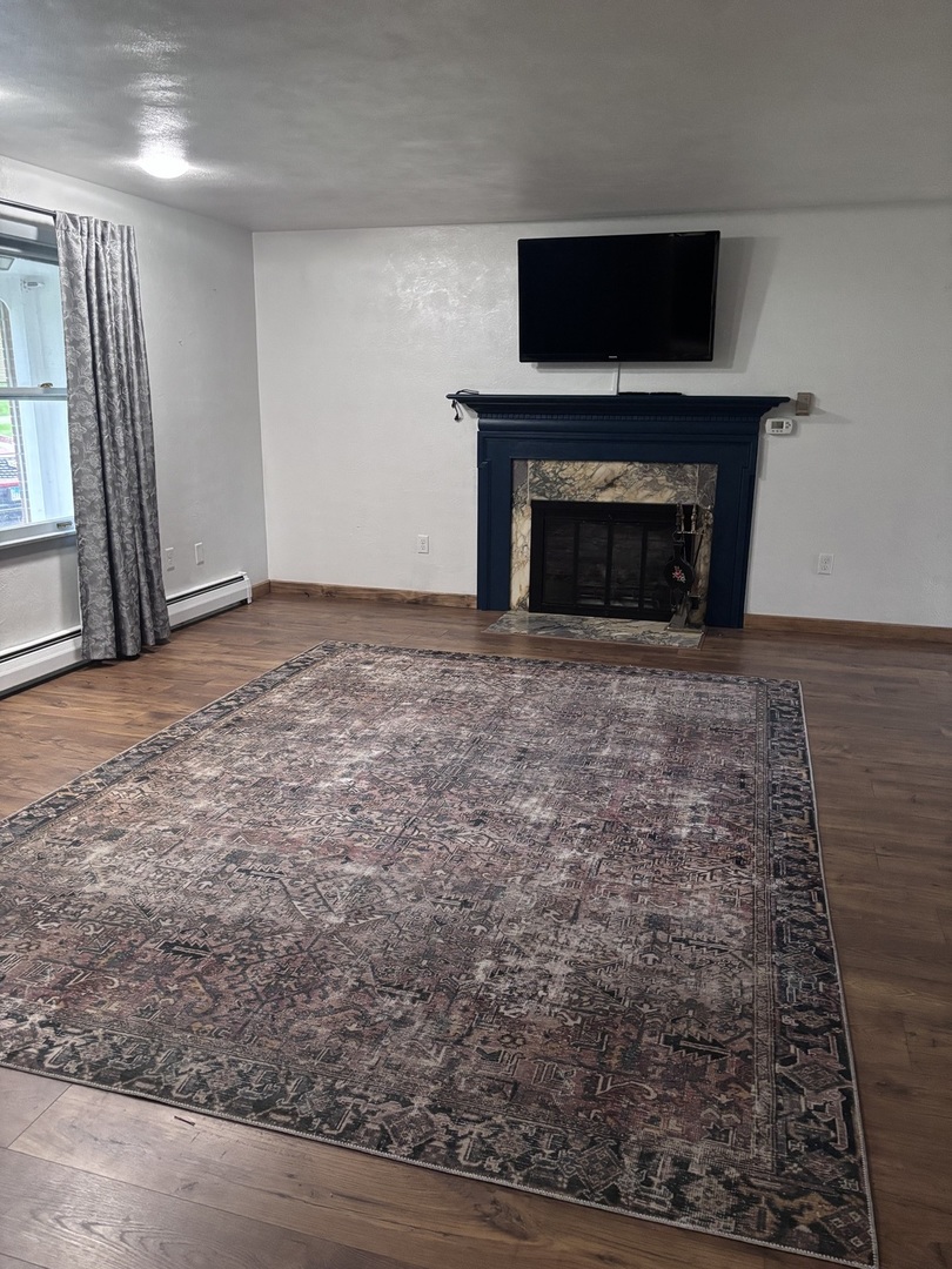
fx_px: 953
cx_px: 476
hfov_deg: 53.1
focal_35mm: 26
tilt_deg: -15.0
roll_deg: -1.5
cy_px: 634
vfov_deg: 67.3
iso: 640
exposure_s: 1/40
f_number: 1.6
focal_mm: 5.96
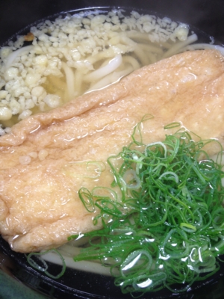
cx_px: 112
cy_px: 150
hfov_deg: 40.7
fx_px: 302
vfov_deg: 52.6
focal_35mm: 35
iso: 64
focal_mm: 4.28
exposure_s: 1/20
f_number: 2.4
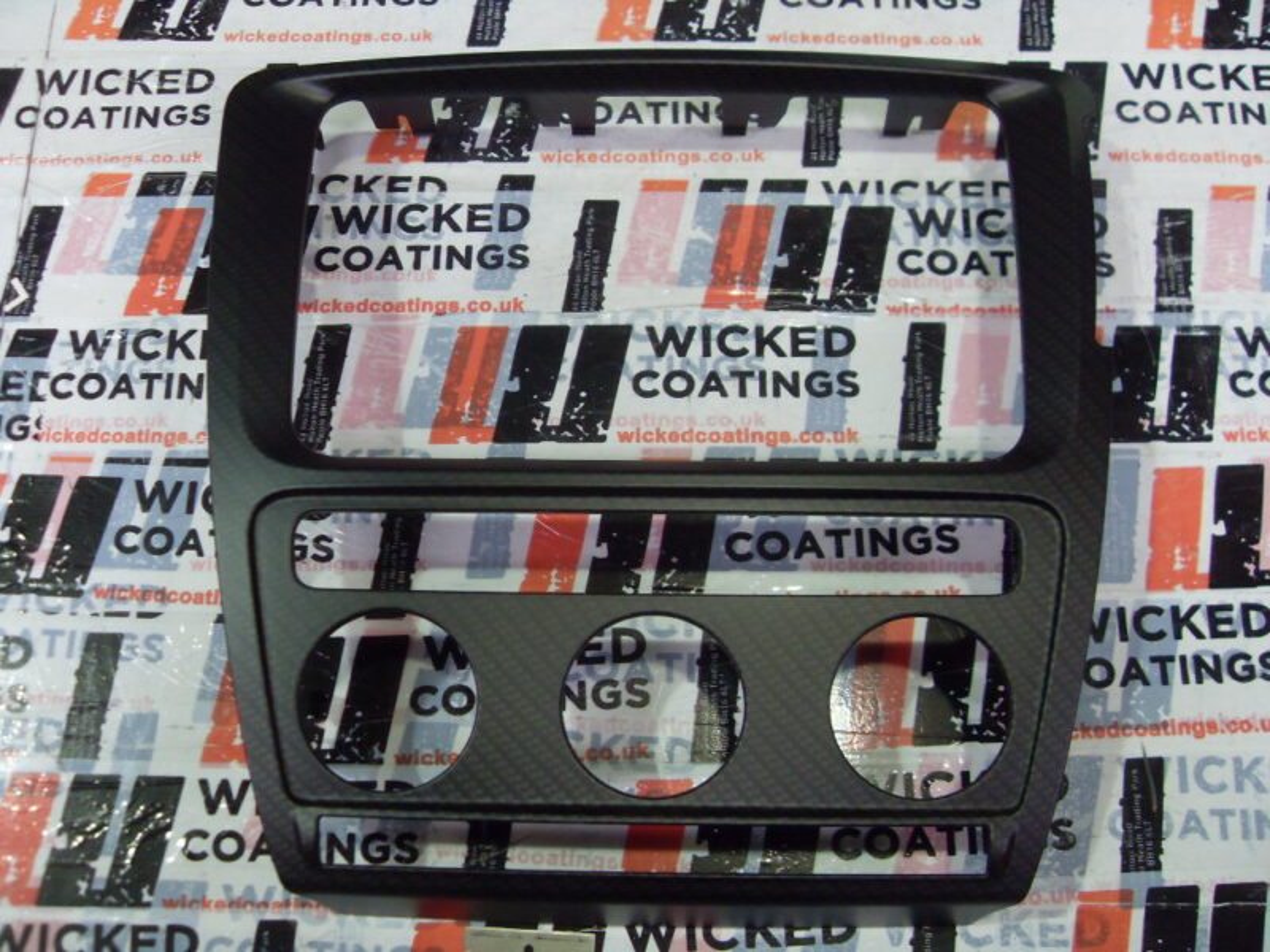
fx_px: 1284
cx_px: 635
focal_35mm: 35
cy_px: 476
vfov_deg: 40.7
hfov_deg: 52.6
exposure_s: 1/30
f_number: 2.8
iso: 200
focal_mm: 6.3
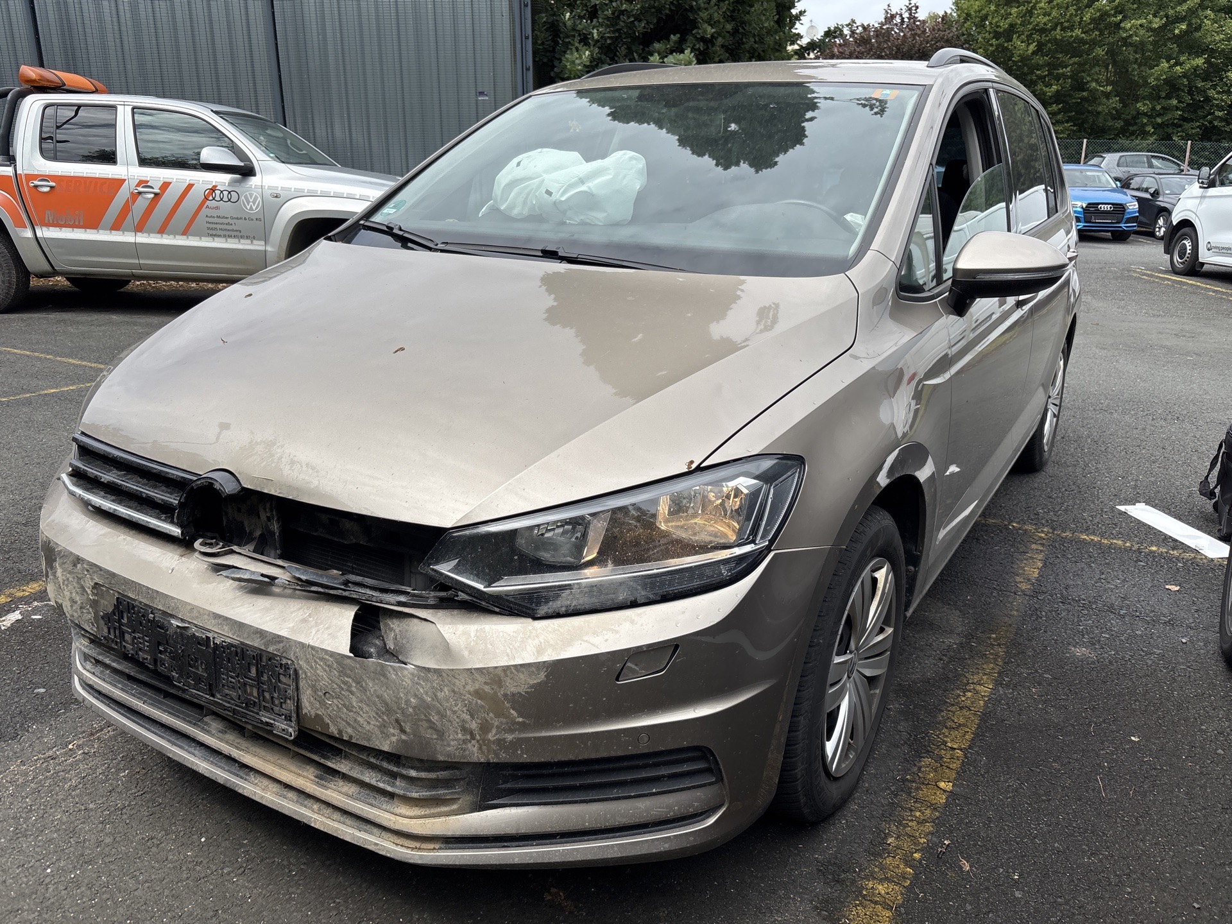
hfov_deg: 67.3
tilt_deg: -15.6
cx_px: 616
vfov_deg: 53.1
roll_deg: +1.0
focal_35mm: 26
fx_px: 925
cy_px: 462
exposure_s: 1/2710
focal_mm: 5.96
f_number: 1.6
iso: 50
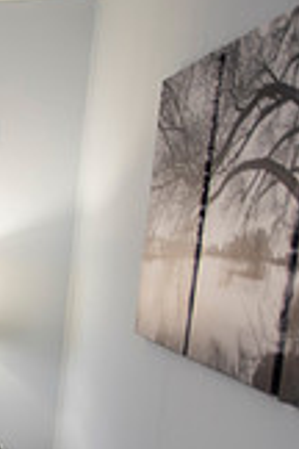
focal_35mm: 65
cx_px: -437
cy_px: 367
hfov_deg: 13.9
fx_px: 810
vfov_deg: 30.1
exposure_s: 1/200
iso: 400
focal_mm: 18
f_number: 2.8
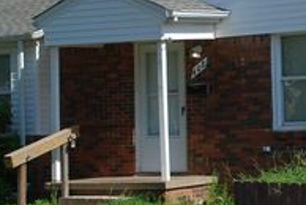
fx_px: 919
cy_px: 81
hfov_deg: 18.0
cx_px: 361
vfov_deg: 12.7
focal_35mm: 108
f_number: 9
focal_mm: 28
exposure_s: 1/200
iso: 100
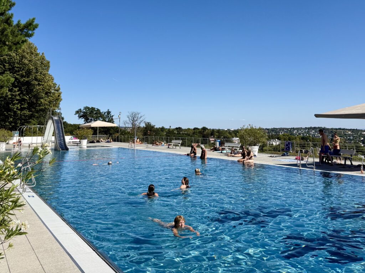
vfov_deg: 56.8
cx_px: 182
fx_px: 253
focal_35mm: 24
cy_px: 136
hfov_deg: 71.6
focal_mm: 6.76
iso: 80
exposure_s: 1/6711
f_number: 1.78
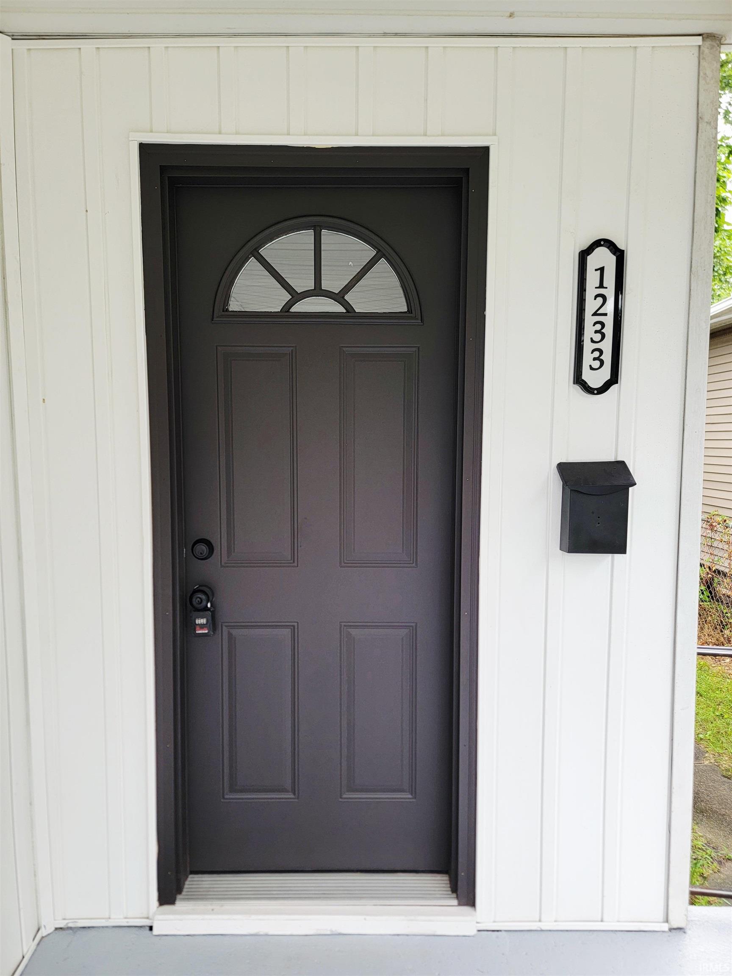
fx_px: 677
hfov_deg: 56.8
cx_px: 366
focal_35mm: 24
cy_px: 488
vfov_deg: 71.6
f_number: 1.8
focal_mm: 6.7
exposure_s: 1/120
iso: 100
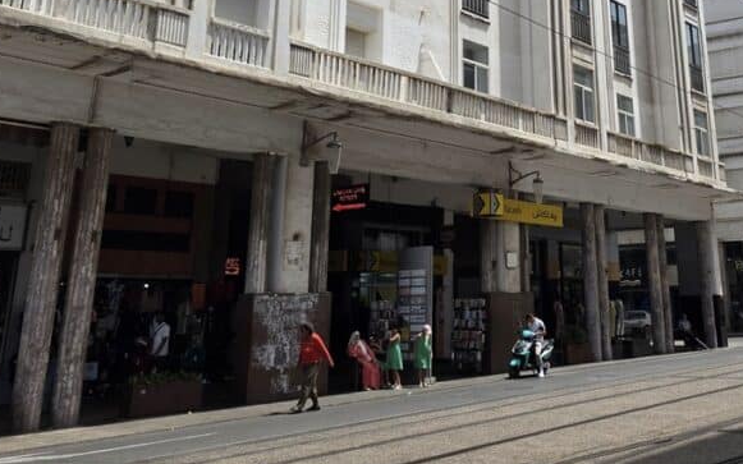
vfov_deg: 28.4
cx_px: 513
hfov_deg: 45.3
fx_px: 871
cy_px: 26
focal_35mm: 43
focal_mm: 6.3
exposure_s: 1/6574
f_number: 1.7
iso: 80
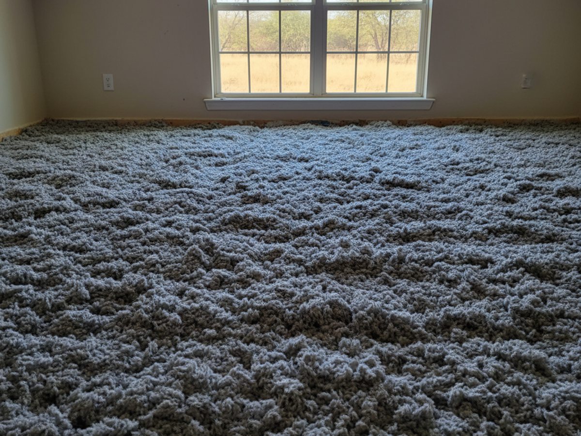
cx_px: 290
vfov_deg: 58.9
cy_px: 218
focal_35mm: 23
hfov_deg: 73.9
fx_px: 386
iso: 147
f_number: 1.8
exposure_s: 1/435
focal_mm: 6.4
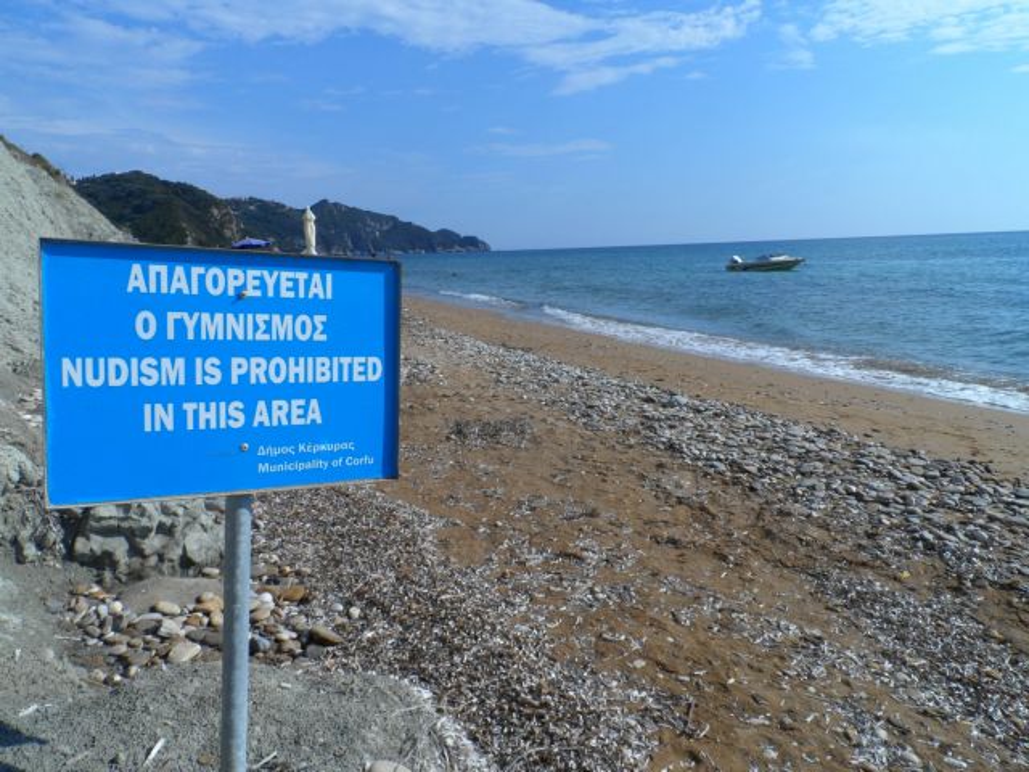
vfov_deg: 56.8
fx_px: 713
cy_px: 386
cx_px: 514
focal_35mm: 24
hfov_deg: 71.6
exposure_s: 1/750
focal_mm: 4
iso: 80
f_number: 4.5
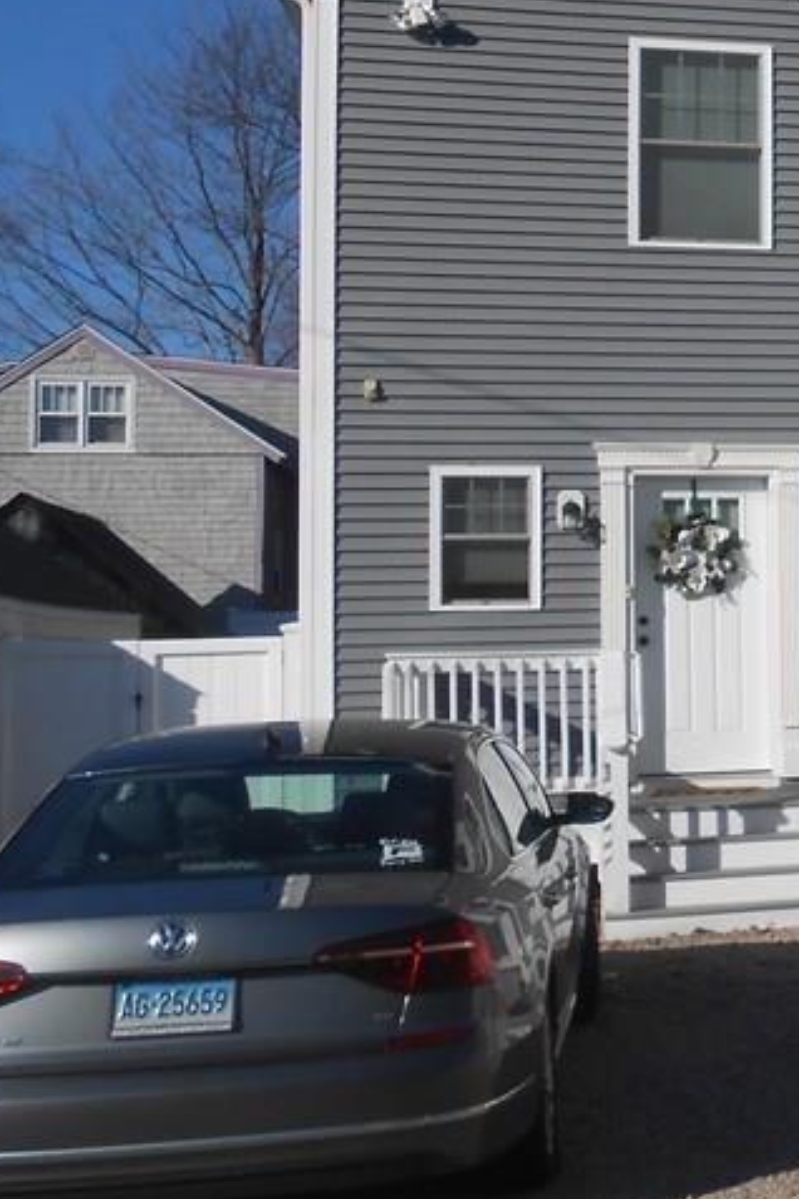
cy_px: 530
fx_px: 1931
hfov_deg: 20.1
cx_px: 1209
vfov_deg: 34.4
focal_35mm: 58
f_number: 3.5
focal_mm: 4.6
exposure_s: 1/1500
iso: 80
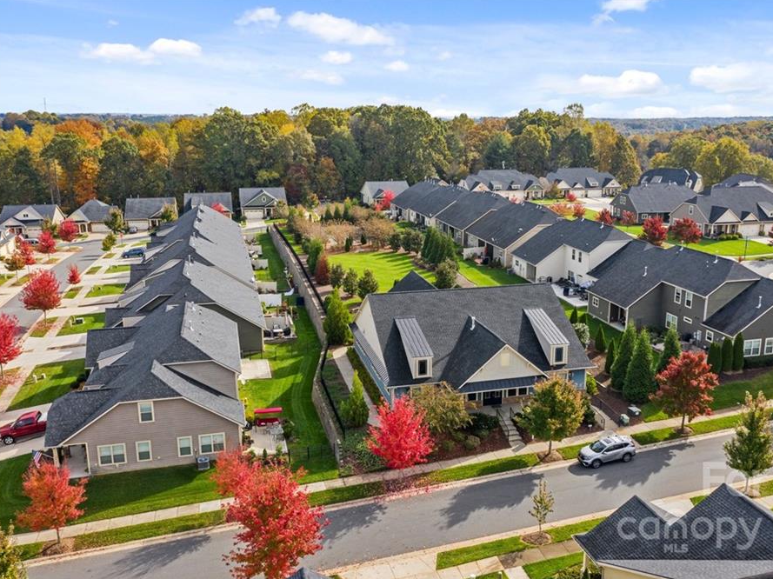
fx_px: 692
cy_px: 292
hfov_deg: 58.2
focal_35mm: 31
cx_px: 432
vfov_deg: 45.4
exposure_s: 1/400
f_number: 5.6
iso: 100
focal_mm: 10.26
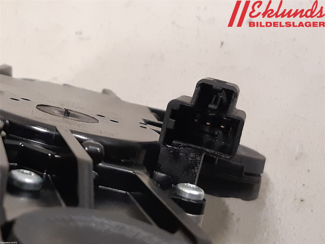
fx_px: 244
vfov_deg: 53.1
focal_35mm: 26
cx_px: 162
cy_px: 122
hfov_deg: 67.3
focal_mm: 3.93
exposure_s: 1/33
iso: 200
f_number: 1.7
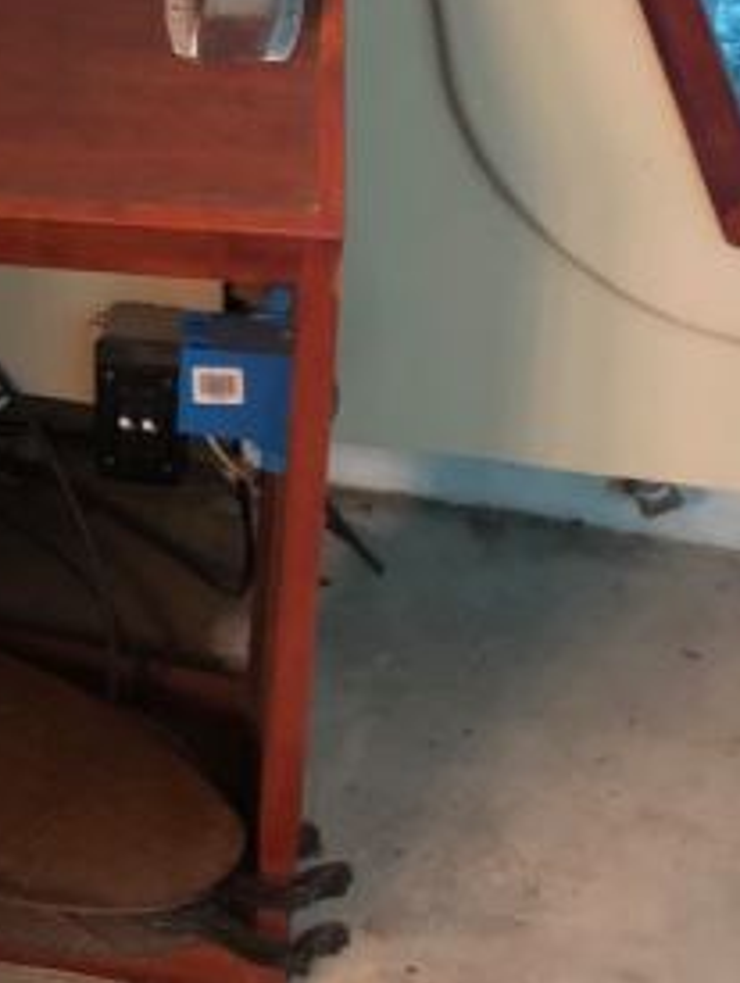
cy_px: 57
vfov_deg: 30.0
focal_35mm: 61
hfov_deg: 22.8
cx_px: -54
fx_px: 1735
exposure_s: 1/4
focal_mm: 3.99
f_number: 1.8
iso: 125
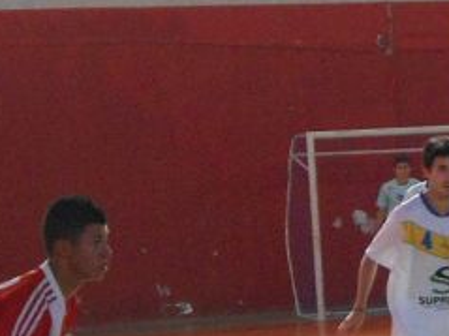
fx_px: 2126
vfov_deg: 8.9
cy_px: 458
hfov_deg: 11.9
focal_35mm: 164
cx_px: 468
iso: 400
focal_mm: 9
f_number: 4.5
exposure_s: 1/125
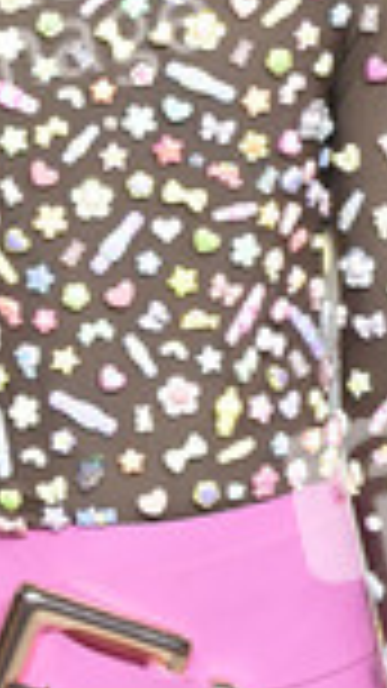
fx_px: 6097
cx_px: 108
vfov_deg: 6.5
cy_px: 252
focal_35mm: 334
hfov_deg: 3.6
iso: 2500
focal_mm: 102
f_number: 6.3
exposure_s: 1/250
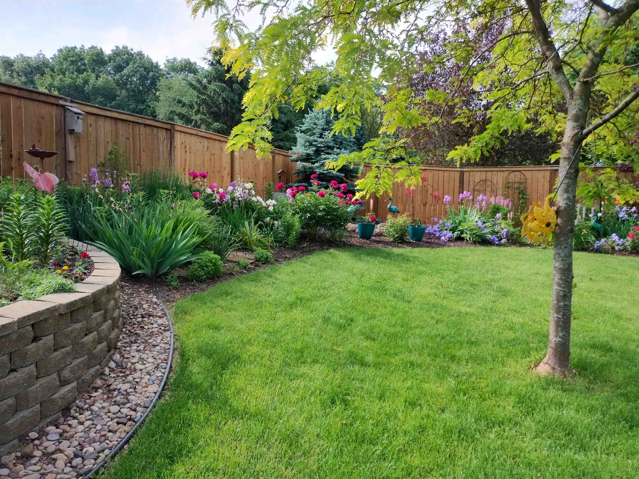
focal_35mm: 25
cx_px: 320
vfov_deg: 54.9
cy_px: 240
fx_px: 461
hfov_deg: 69.4
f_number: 1.7
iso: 102
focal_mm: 4.71
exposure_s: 1/2087
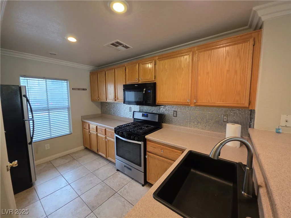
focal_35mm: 13
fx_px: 109
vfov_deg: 89.9
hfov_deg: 106.2
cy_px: 109
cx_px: 146
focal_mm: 2.2
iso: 250
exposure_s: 1/60
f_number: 1.9
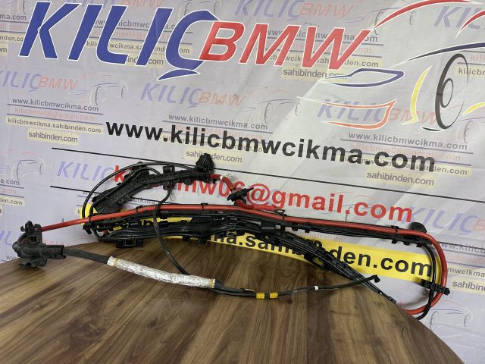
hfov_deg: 71.6
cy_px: 182
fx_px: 336
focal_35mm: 24
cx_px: 242
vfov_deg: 56.8
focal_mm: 6.86
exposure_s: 1/100
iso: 125
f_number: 1.78
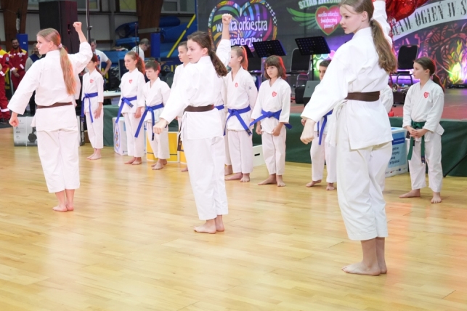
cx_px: 198
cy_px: 152
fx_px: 726
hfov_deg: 35.6
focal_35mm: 56
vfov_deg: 24.2
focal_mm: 45
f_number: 4
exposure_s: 1/250
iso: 4000
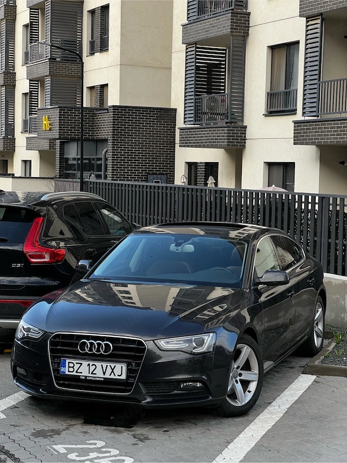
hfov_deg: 19.1
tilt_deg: -1.7
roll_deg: -0.4
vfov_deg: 25.3
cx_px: 174
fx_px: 1029
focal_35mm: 77
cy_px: 232
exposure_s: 1/99
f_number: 2.8
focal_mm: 9
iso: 32
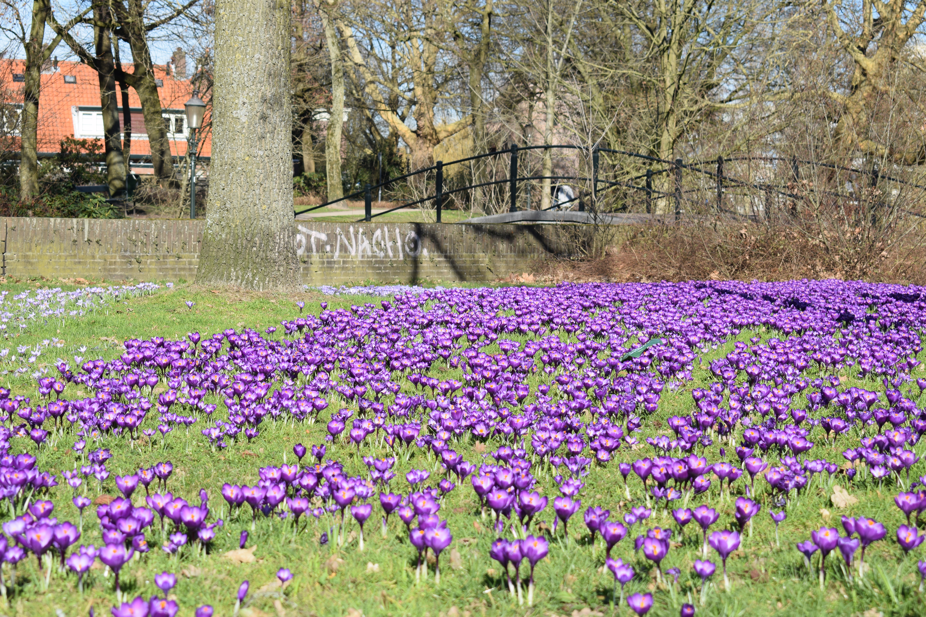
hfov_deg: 24.6
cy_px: 308
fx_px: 2122
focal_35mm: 82
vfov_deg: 16.6
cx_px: 463
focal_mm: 55
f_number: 8
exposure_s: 1/400
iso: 200
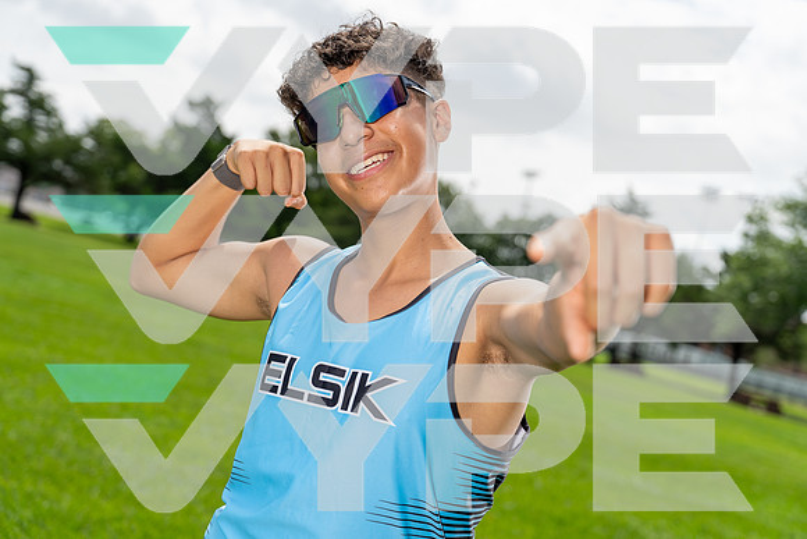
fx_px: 1256
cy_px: 270
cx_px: 404
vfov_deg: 24.2
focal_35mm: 56
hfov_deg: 35.6
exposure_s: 1/1600
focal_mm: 56
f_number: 4
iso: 250
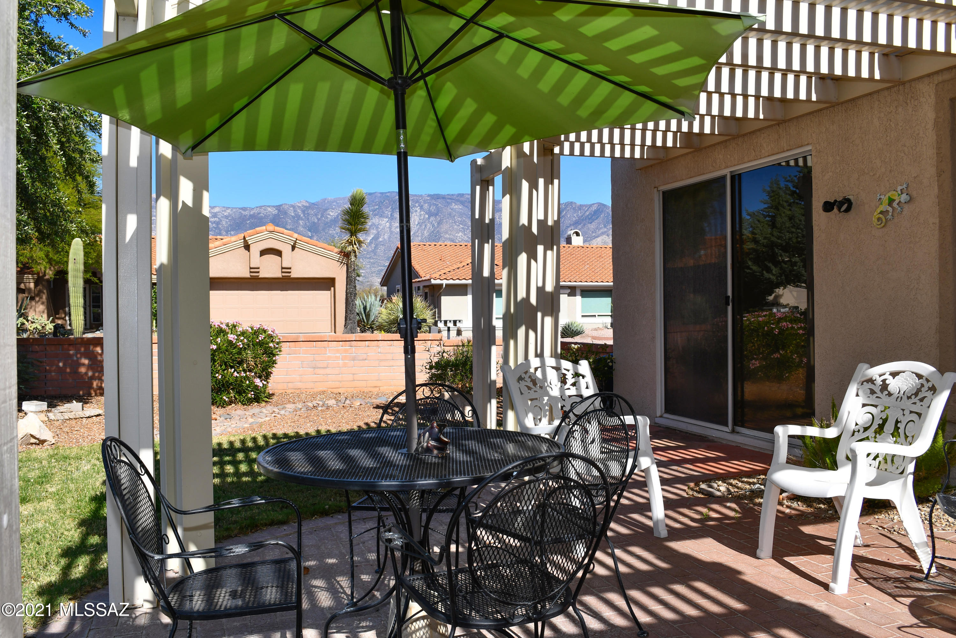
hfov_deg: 57.2
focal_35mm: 33
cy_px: 319
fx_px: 876
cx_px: 478
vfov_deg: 40.0
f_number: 9
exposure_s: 1/250
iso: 100
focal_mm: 22
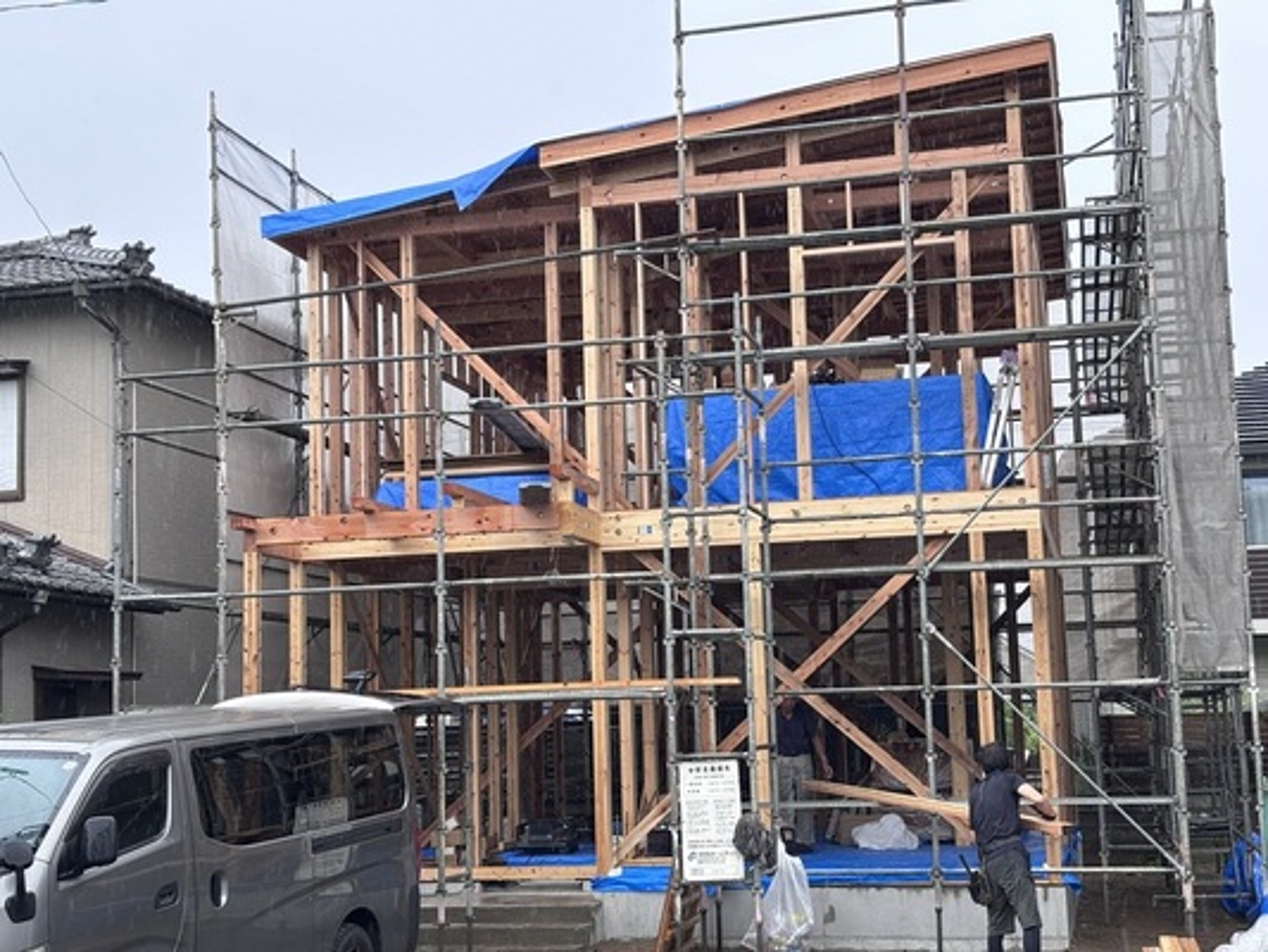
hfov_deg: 36.8
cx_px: 634
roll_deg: +1.8
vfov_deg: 28.0
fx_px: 1905
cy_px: 476
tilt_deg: +6.4
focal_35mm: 52
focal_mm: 6
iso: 32
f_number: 1.6
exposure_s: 1/337
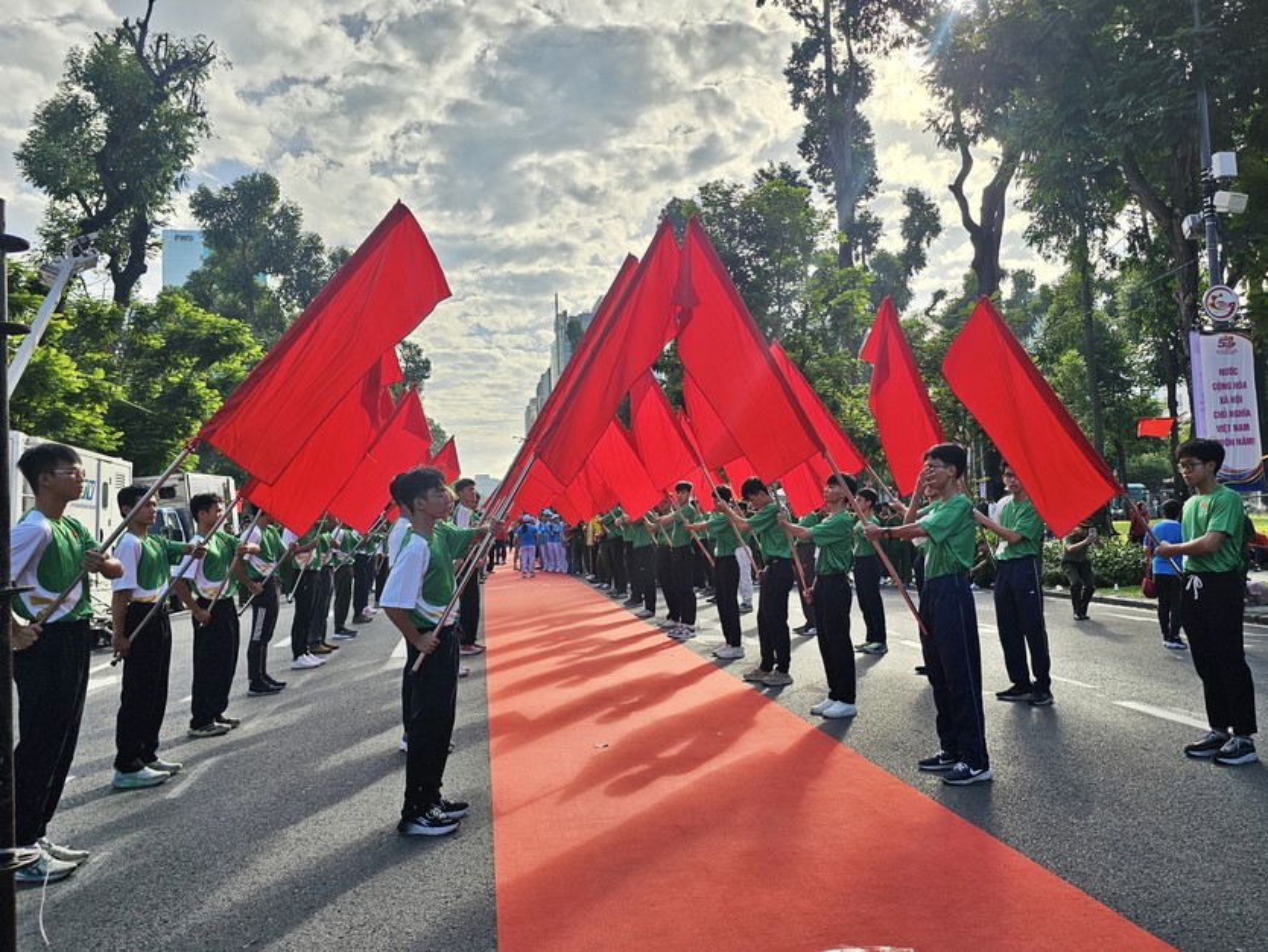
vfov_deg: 58.9
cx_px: 634
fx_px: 843
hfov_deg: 73.9
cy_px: 476
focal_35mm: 23
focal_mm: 6.3
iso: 10
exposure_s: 1/430
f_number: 1.7
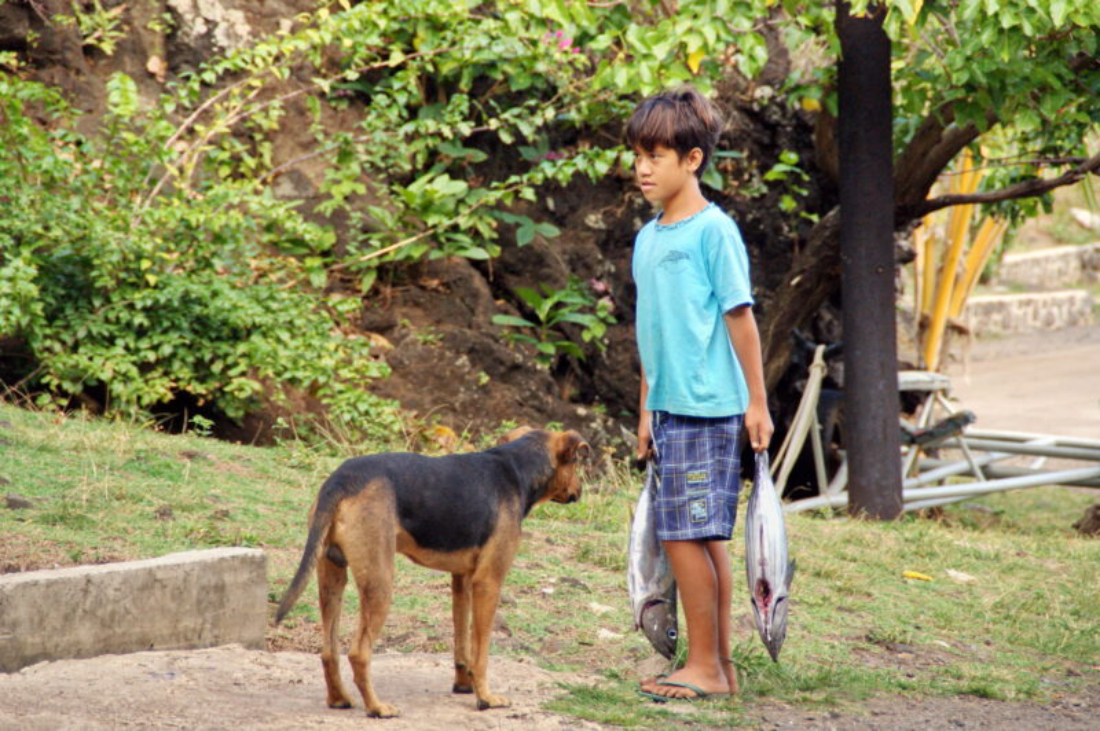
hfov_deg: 9.2
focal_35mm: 225
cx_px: 550
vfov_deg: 6.1
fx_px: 6869
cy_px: 366
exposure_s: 1/400
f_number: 6.3
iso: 400
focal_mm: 150
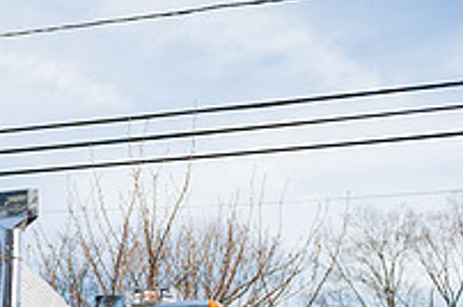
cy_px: 428
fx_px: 886
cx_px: -5
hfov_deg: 27.5
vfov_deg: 18.0
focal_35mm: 69
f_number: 4
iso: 200
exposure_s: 1/3200
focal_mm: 24
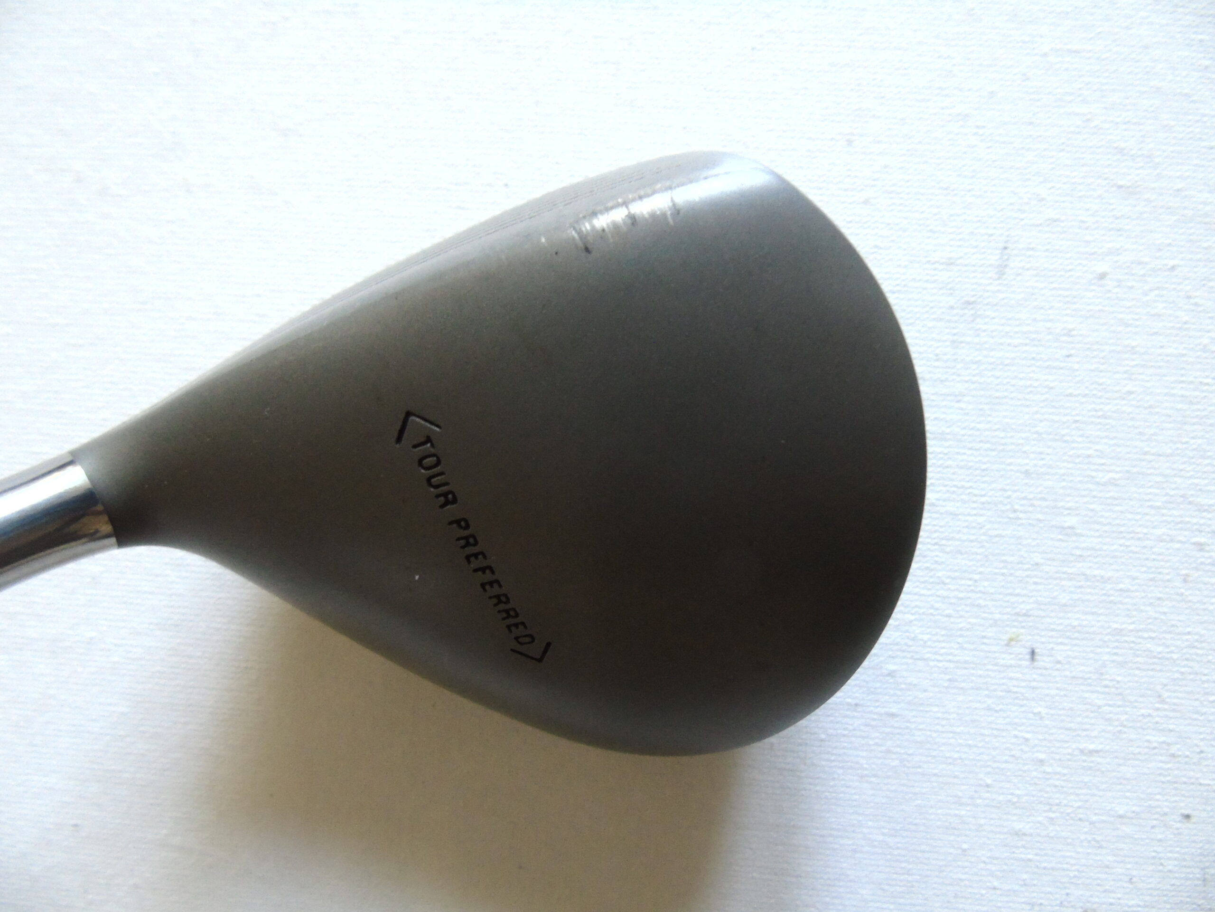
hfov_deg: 69.4
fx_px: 877
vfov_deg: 54.9
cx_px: 608
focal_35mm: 25
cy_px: 456
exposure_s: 1/20
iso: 400
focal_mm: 4.4
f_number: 3.4
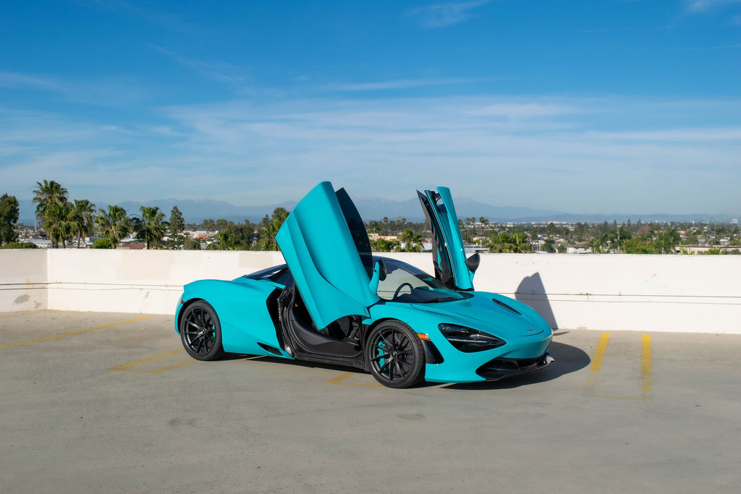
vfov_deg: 33.0
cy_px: 247
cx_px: 370
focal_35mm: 40
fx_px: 834
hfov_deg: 47.9
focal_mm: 27
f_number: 13
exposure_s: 1/640
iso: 200
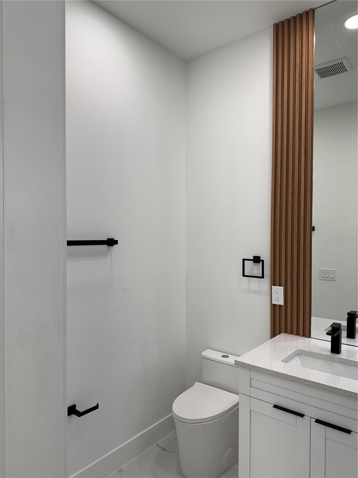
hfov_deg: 56.8
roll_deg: -0.3
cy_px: 239
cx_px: 179
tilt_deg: -0.8
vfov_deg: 71.6
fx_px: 331
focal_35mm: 24
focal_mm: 6.76
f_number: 1.78
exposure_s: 1/173
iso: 64
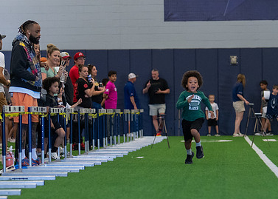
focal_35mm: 164
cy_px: 125
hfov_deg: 12.2
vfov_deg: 8.8
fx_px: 1294
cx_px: 186
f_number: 1.2
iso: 1250
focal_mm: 50
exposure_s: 1/1000
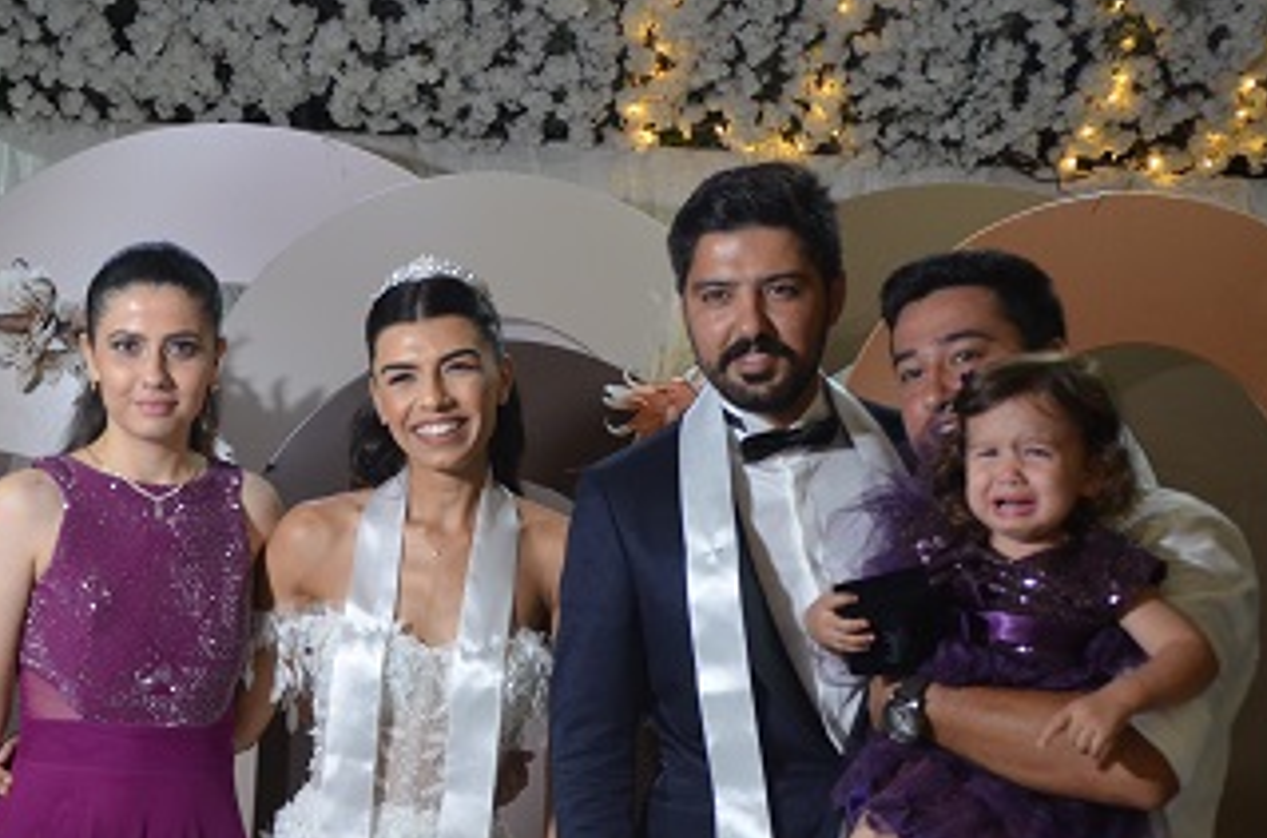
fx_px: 2064
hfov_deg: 33.7
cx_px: 393
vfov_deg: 22.9
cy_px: 490
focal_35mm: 59
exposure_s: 1/60
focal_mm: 25
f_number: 3.8
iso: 1250
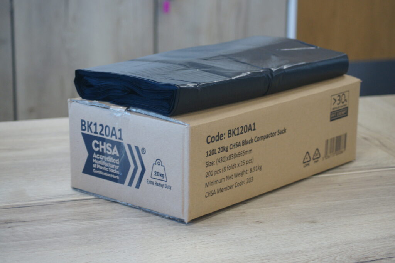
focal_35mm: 82
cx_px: 198
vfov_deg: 16.6
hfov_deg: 24.6
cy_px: 132
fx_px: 905
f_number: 4
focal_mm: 55
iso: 800
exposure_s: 1/100
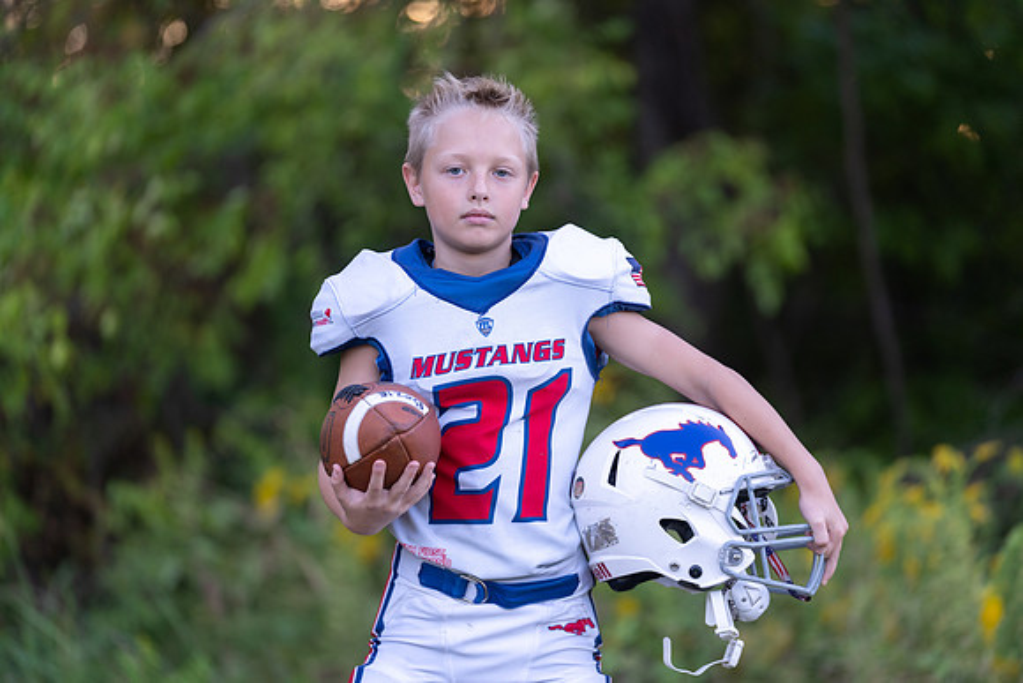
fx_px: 4320
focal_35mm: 152
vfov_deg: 9.0
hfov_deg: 13.5
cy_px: 342
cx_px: 512
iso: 400
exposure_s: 1/320
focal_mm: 152
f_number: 2.8
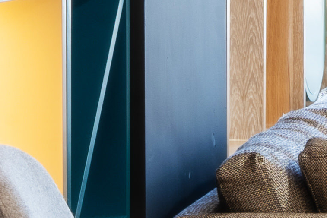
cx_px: 740
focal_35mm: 276
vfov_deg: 4.9
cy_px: -133
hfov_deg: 7.1
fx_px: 2507
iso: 200
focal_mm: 35
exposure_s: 1/1.25
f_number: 16
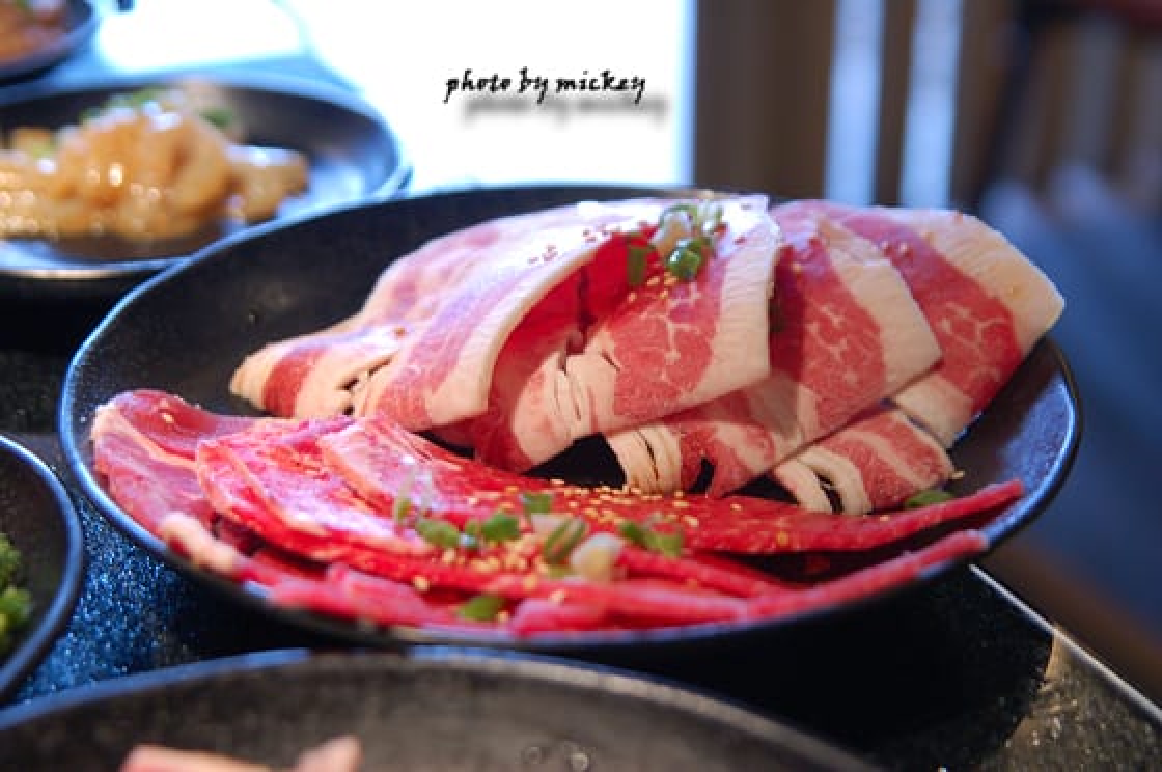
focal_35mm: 63
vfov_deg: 21.5
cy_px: 386
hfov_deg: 31.9
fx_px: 2031
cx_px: 581
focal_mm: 42
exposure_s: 1/10
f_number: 4
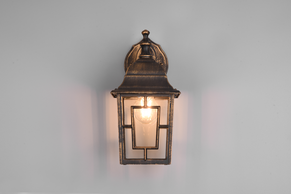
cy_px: 97
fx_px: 687
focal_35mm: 85
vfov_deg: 16.1
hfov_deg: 23.9
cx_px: 146
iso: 100
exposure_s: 1/8
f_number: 13
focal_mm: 85
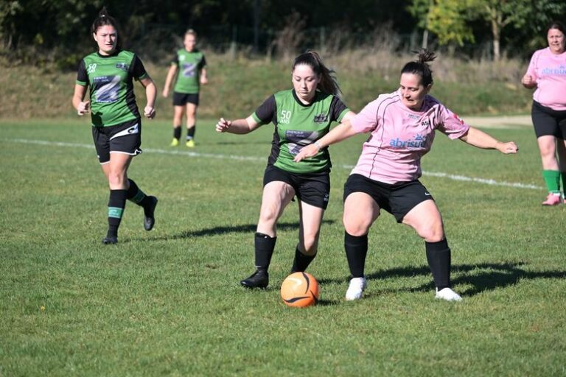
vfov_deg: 7.2
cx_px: 283
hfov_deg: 10.8
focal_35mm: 190
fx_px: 2987
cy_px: 188
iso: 640
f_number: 5
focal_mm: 190
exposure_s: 1/4000
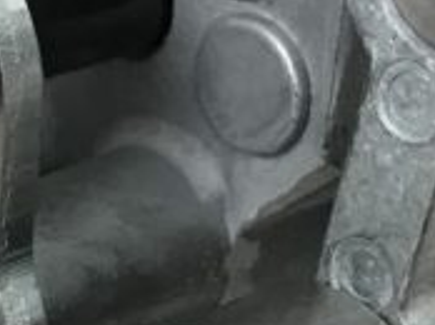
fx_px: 2071
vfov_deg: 8.9
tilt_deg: -21.7
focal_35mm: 165
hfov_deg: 12.0
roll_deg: -4.3
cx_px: 118
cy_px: 38
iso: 40
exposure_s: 1/31
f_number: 1.8
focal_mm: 3.99
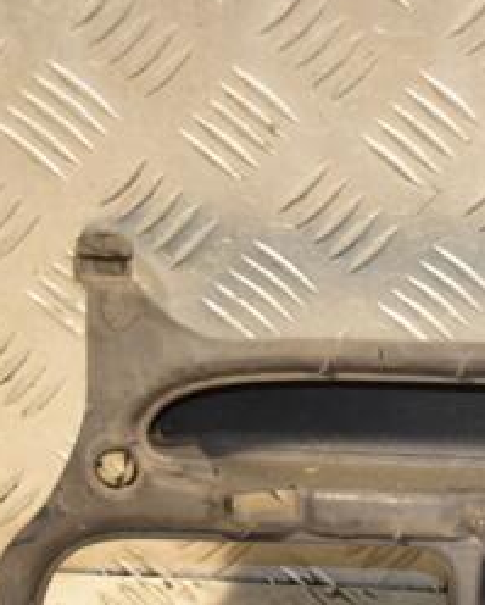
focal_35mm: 170
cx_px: 563
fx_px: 3045
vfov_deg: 11.3
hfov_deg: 9.0
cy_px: 449
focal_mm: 50
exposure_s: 1/160
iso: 800
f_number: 5
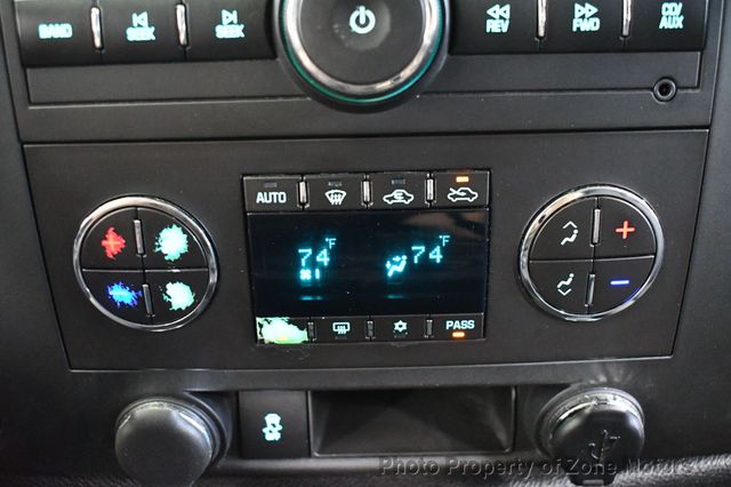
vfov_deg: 31.9
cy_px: 244
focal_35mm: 42
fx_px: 852
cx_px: 366
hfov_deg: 46.4
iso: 12800
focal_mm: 28
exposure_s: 1/30
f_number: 4.2
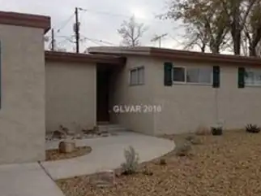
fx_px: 309
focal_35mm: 41
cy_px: 109
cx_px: 135
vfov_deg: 35.1
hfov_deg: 45.8
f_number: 2.4
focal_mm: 4.13
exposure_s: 1/985
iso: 50
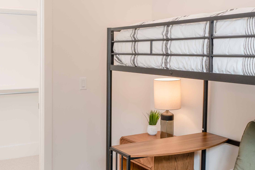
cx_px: 95
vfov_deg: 29.0
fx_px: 327
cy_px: 67
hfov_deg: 42.3
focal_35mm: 46
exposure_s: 1/40
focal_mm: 14.7
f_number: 8
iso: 200
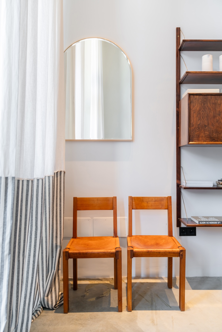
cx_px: 111
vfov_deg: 61.9
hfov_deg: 43.6
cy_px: 166
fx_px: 277
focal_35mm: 30
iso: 160
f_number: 3.2
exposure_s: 1/100
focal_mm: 30
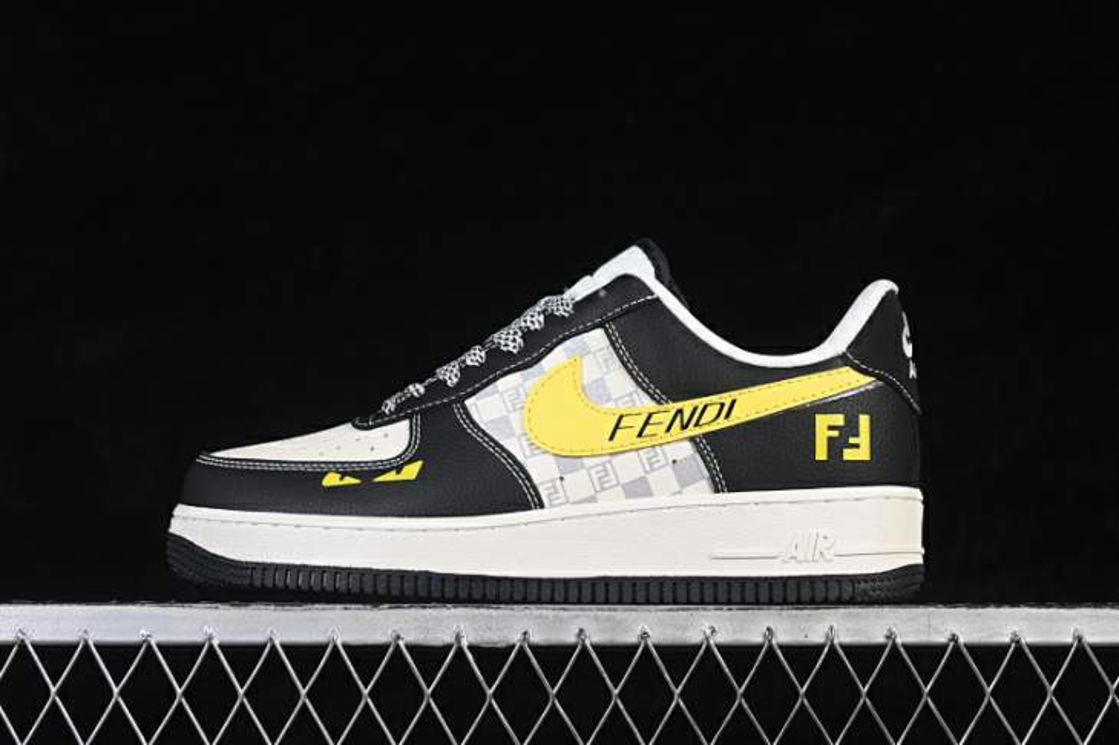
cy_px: 372
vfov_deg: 18.2
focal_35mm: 75
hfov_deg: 27.0
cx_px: 560
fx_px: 2330
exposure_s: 1/80
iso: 160
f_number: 7.1
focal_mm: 50
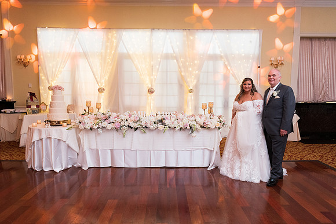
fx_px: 232
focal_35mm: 25
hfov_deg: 71.8
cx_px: 168
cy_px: 112
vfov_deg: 51.5
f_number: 2.8
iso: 800
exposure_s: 1/100
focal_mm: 24
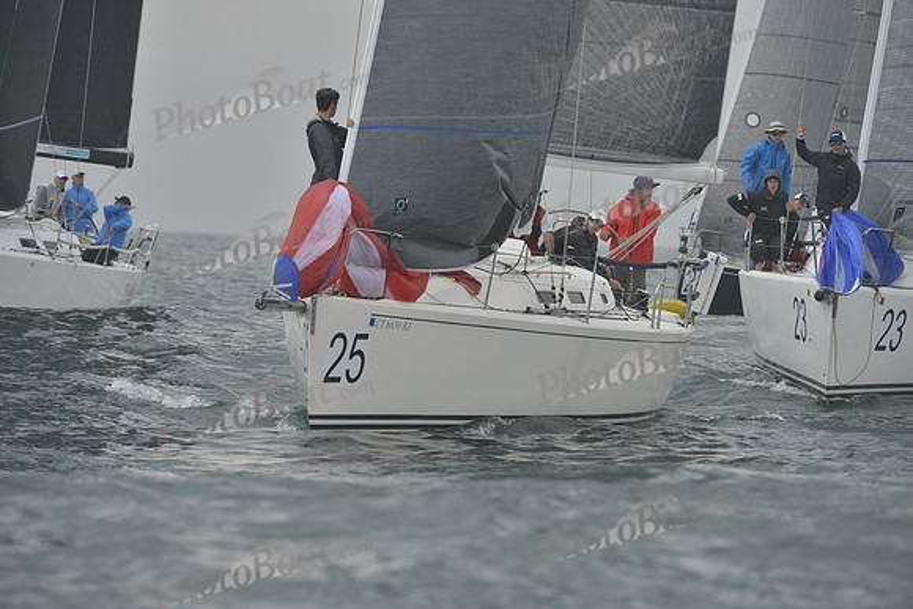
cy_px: 304
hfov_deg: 9.4
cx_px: 456
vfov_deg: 6.2
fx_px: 5580
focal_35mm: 220
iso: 280
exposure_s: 1/800
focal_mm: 220
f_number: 6.3
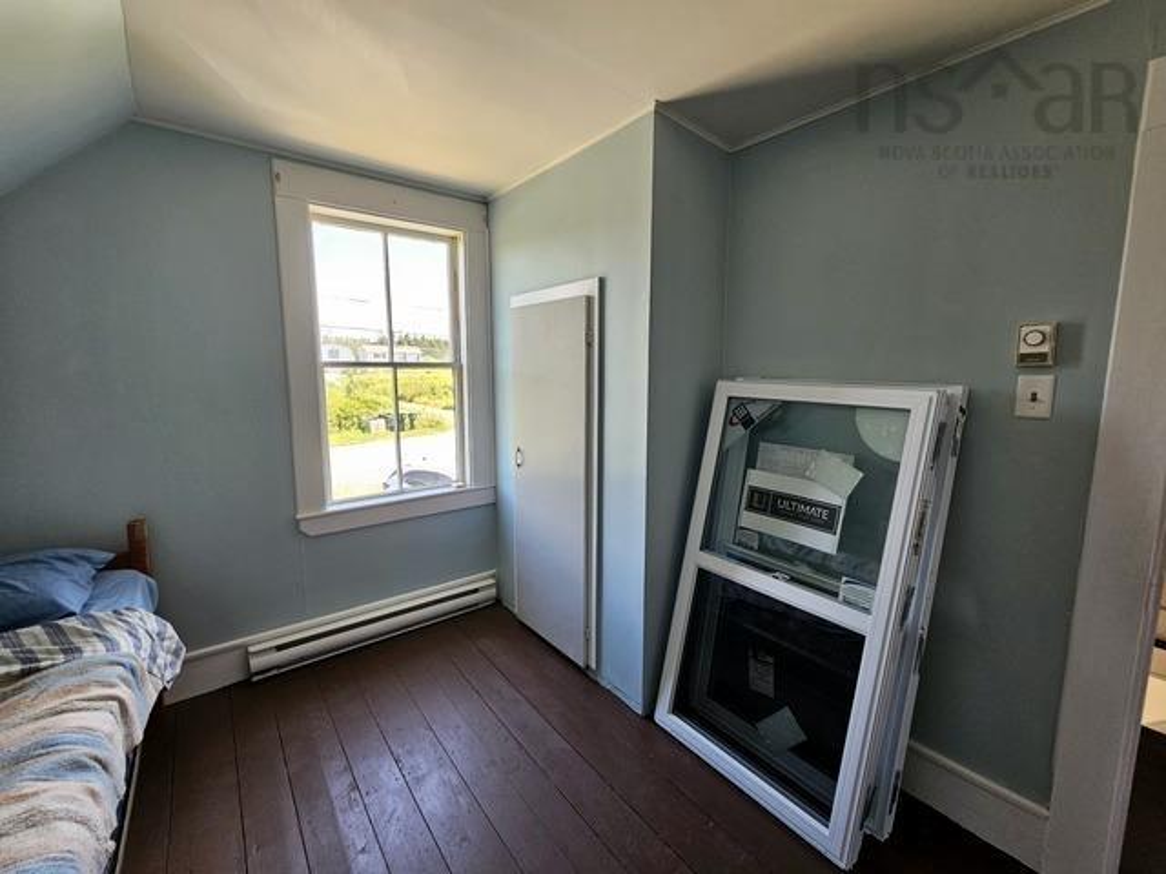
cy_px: 437
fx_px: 438
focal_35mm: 13
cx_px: 583
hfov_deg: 106.2
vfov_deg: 89.9
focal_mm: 2.2
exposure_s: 1/60
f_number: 2.2
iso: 64
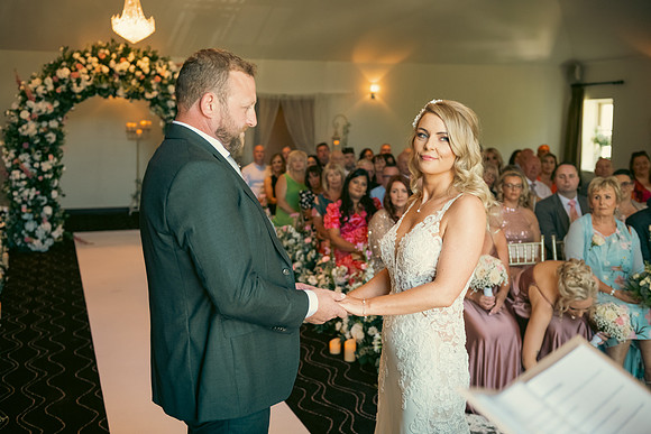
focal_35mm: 44
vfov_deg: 30.5
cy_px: 217
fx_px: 796
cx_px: 326
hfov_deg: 44.5
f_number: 3.5
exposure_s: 1/160
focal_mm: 44
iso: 1000
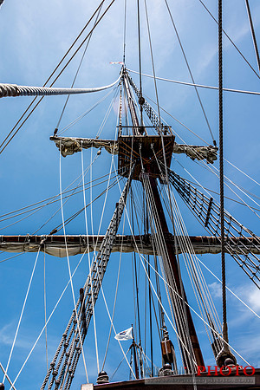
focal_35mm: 28
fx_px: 303
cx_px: 130
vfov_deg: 65.5
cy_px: 195
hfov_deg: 46.4
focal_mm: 28
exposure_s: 1/250
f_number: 8
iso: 125
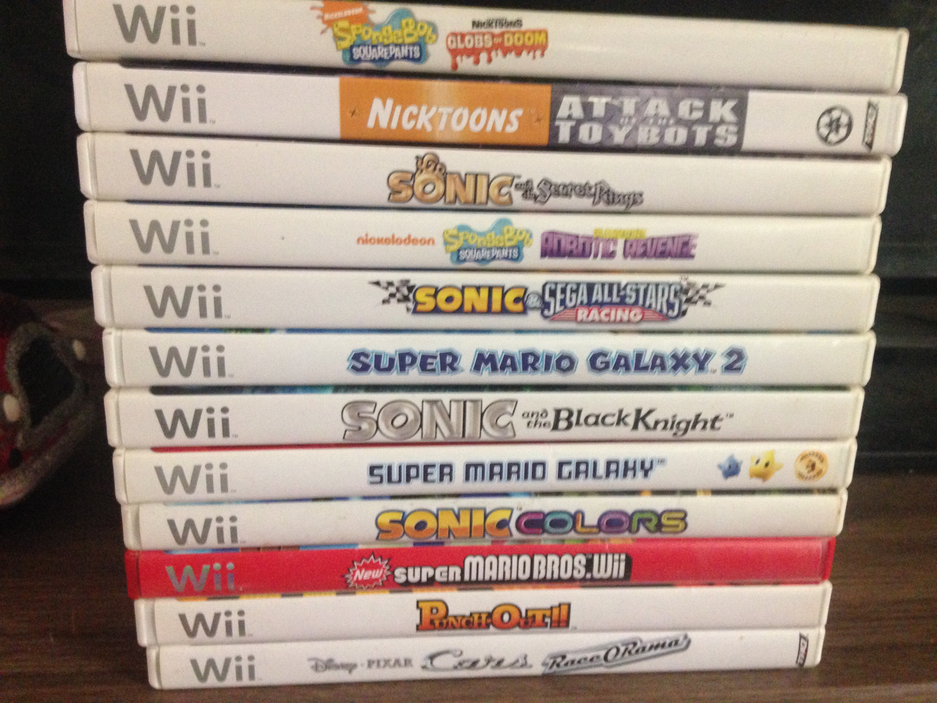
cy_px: 352
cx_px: 468
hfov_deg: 55.4
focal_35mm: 33
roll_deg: -1.8
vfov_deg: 42.9
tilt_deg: -17.1
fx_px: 893
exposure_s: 1/15
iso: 400
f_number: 2.4
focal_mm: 4.12
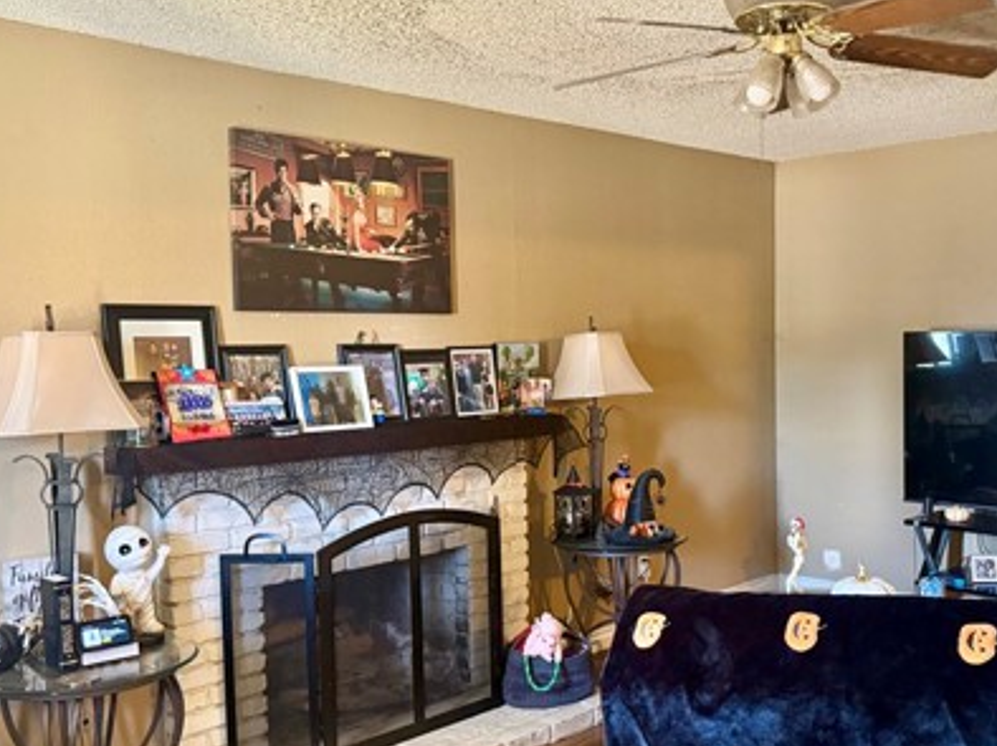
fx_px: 1123
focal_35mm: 39
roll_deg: +1.2
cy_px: 422
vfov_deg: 36.7
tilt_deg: -4.2
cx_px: 653
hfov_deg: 47.2
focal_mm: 6.76
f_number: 1.78
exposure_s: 1/60
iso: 800
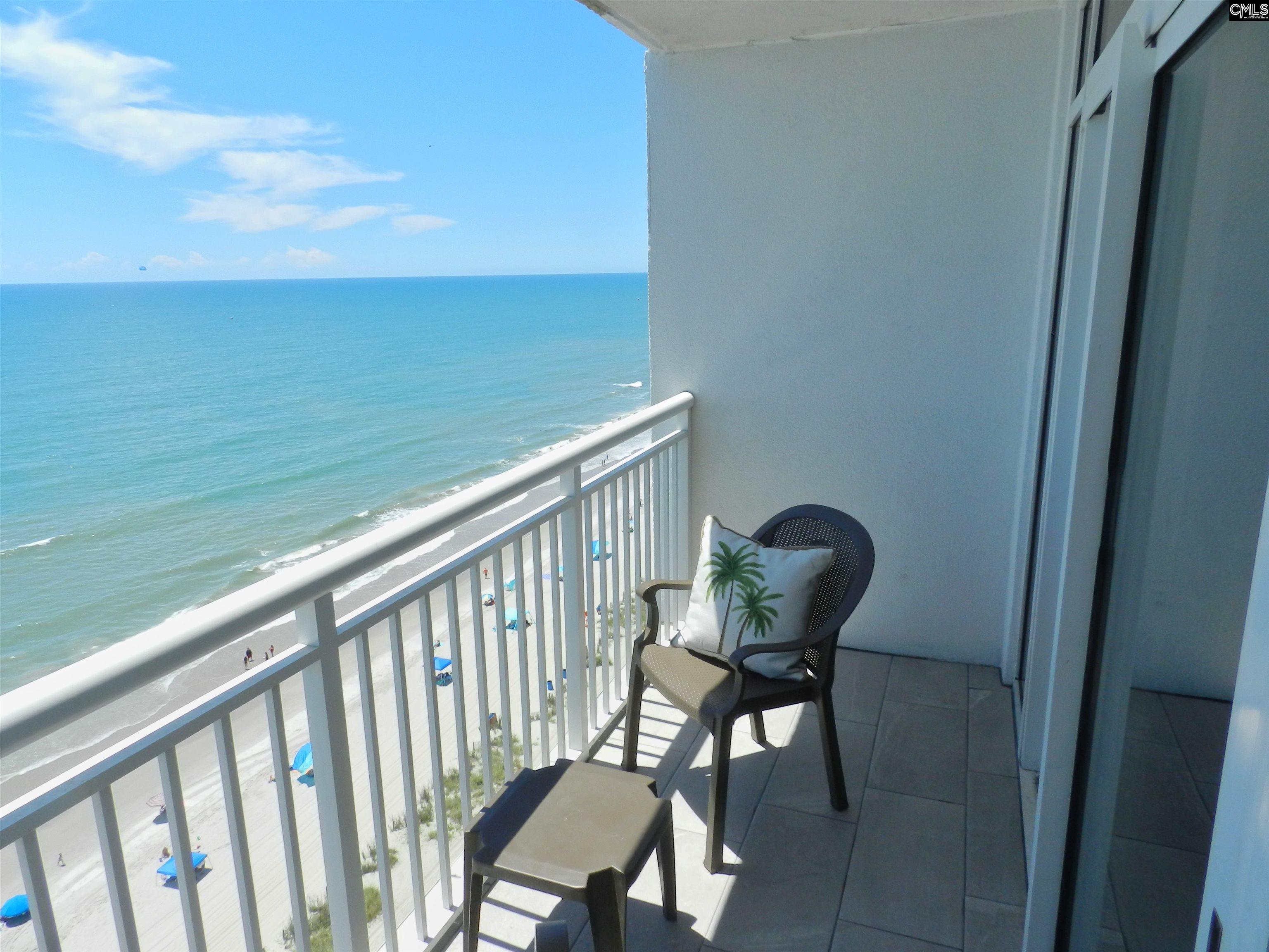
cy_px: 476
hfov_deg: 73.9
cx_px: 634
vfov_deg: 58.9
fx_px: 843
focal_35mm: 23
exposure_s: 1/800
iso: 160
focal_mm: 4
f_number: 4
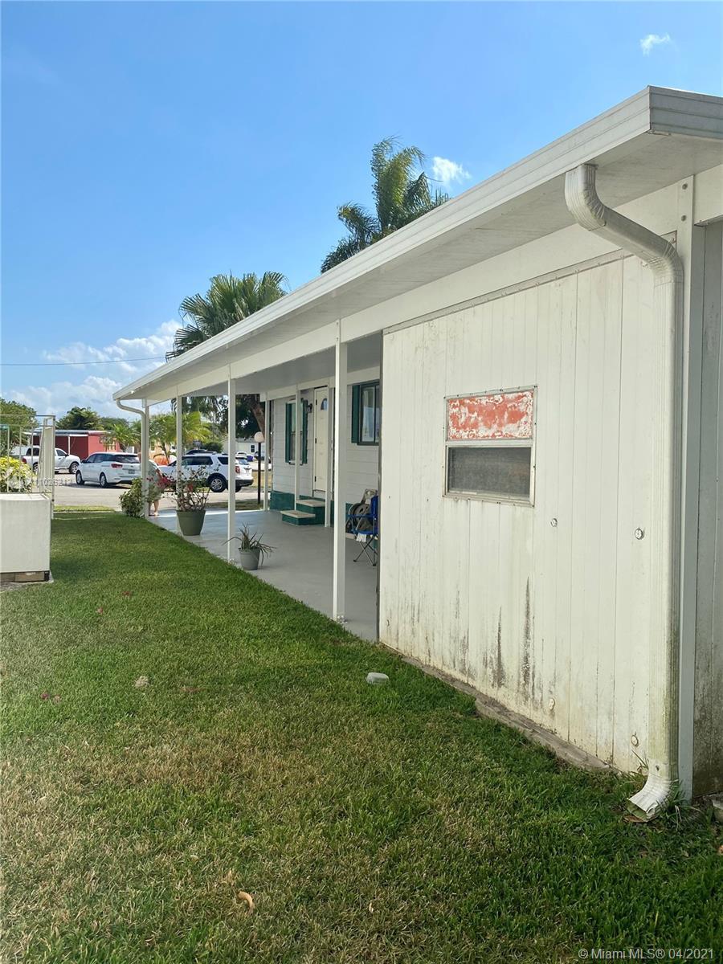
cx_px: 362
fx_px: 724
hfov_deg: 53.1
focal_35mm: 26
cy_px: 482
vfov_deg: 67.3
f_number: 1.8
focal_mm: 4.25
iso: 32
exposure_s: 1/3731
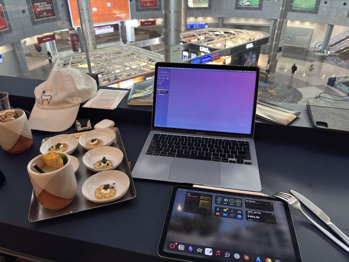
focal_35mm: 26
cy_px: 131
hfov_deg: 67.3
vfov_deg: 53.1
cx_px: 174
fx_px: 262
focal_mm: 5.96
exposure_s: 1/60
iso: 160
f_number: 1.6
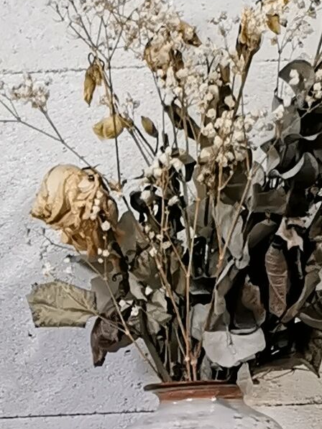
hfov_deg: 8.8
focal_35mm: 165
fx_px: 2046
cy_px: 1117
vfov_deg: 10.0
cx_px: -184
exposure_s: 1/50
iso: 640
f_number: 1.8
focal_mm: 5.58
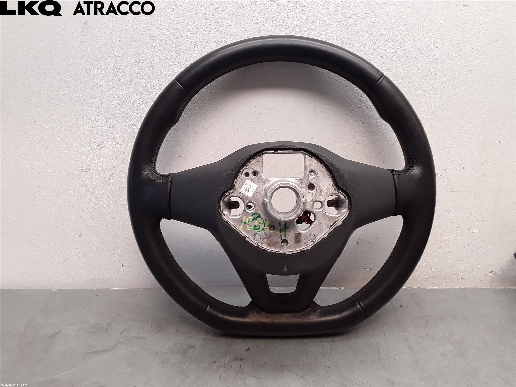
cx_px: 258
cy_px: 194
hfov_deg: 63.4
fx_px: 417
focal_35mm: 28
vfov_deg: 49.7
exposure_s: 1/103
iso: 100
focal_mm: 2.91
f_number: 1.9
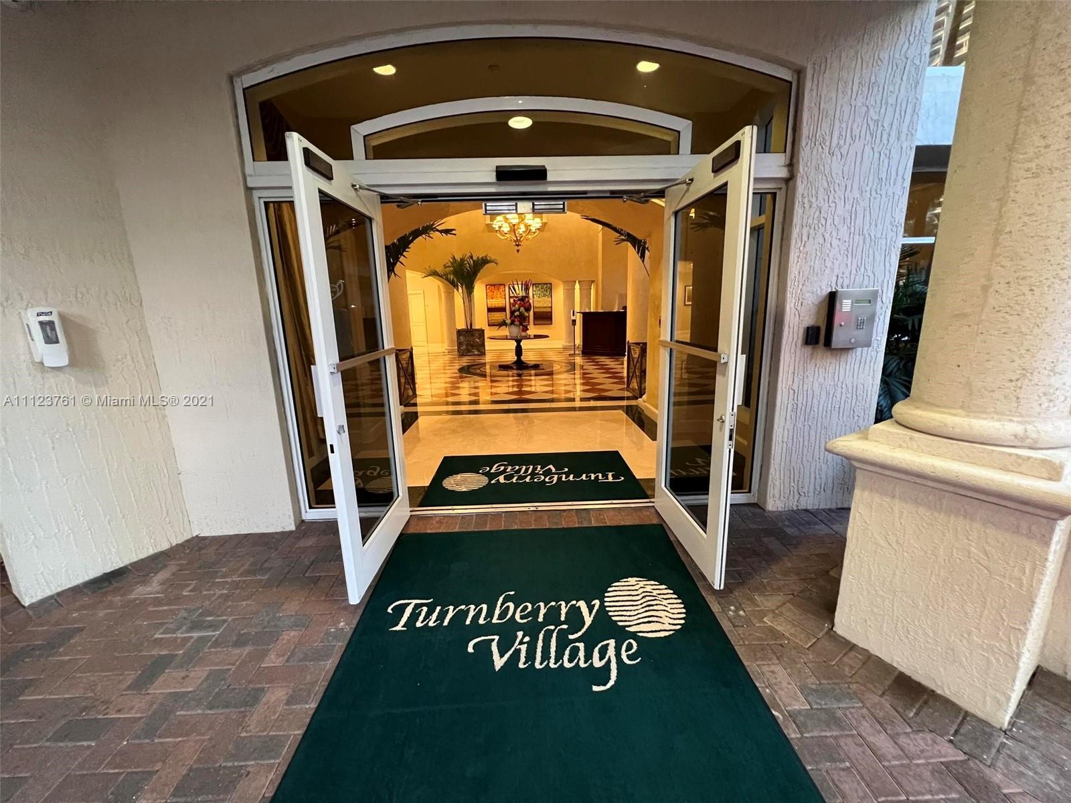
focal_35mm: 13
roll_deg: +1.9
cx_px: 536
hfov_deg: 106.2
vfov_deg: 89.9
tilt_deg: -14.0
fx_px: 402
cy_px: 402
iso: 500
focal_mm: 1.57
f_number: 1.8
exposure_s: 1/60
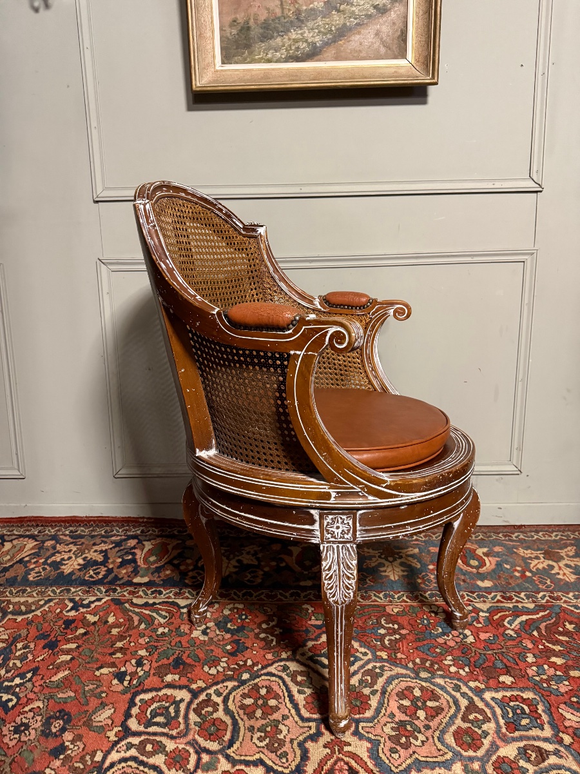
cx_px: 290
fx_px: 536
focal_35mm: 24
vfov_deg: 71.6
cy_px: 387
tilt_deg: -13.2
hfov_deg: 56.8
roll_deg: +0.5
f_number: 1.78
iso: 1000
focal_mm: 6.76
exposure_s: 1/40
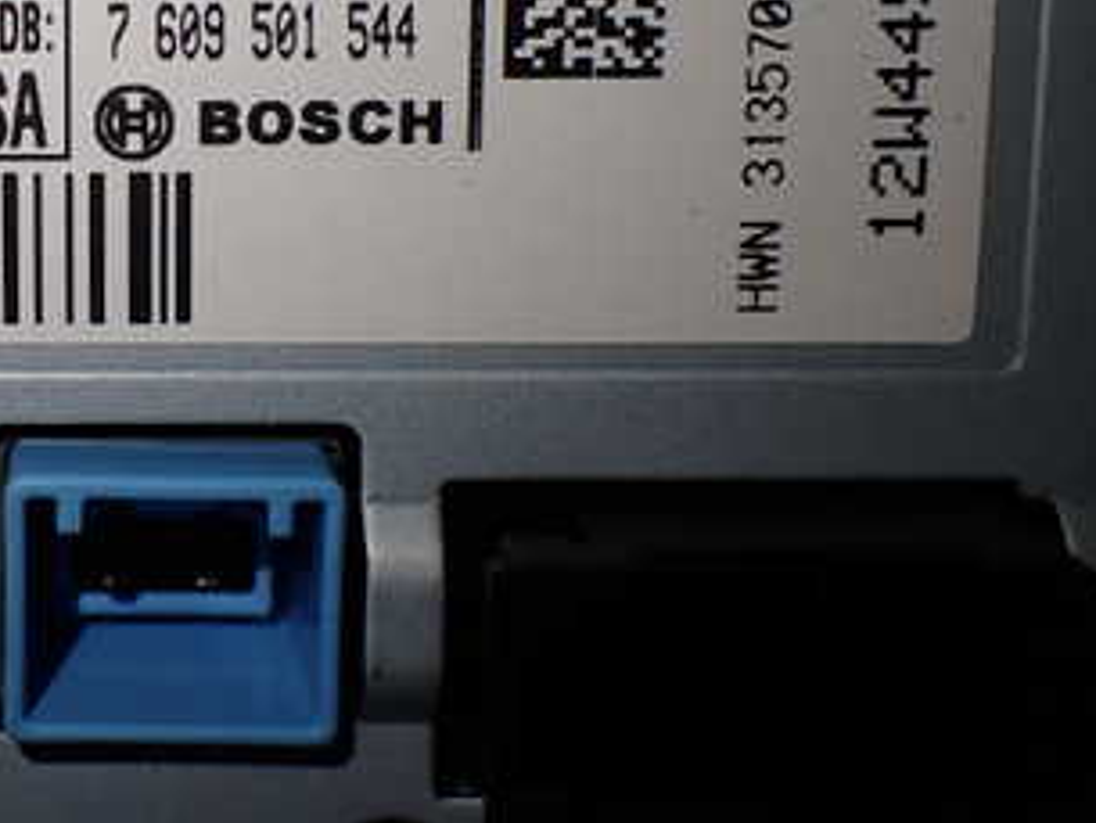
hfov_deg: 30.9
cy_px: 144
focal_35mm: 59
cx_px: 65
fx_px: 1869
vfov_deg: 24.4
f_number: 2.3
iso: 100
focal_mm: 5.4
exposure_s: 1/125
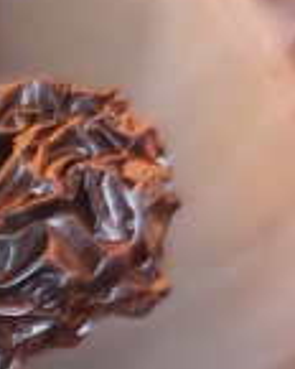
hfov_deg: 8.3
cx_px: -516
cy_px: 749
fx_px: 1801
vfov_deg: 10.7
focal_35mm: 165
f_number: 1.57
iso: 249
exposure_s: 1/614
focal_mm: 5.6
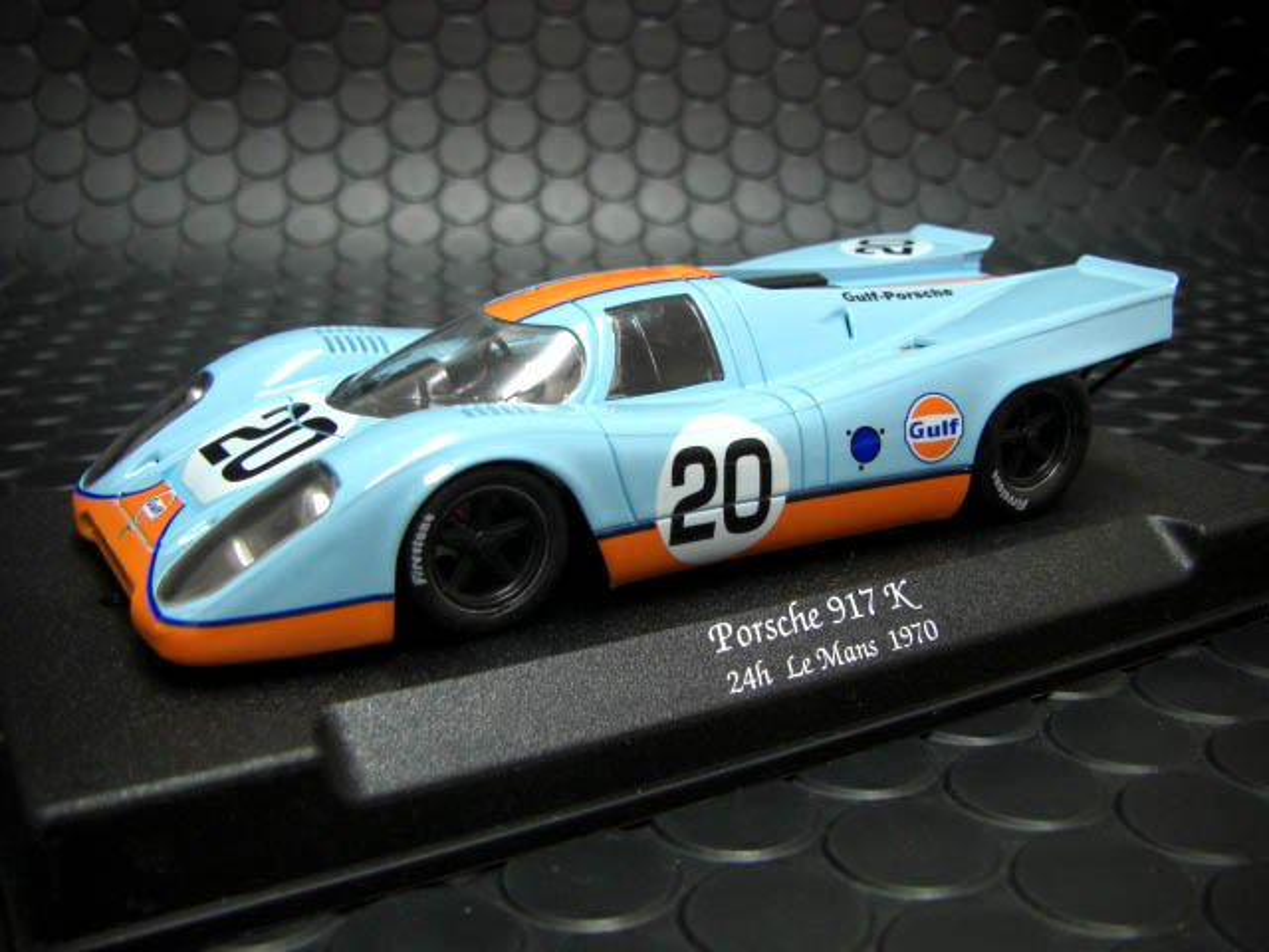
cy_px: 476
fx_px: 1393
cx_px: 634
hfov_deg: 49.0
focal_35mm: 38
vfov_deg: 37.7
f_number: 3.4
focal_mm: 6.3
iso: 200
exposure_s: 1/25
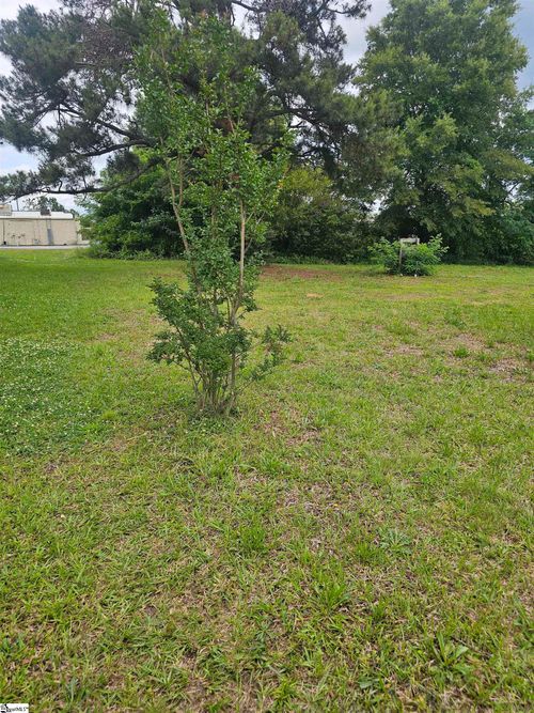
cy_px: 356
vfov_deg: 73.9
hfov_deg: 58.9
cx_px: 267
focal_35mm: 23
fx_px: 473
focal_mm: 6.3
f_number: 1.7
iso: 12
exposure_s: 1/582
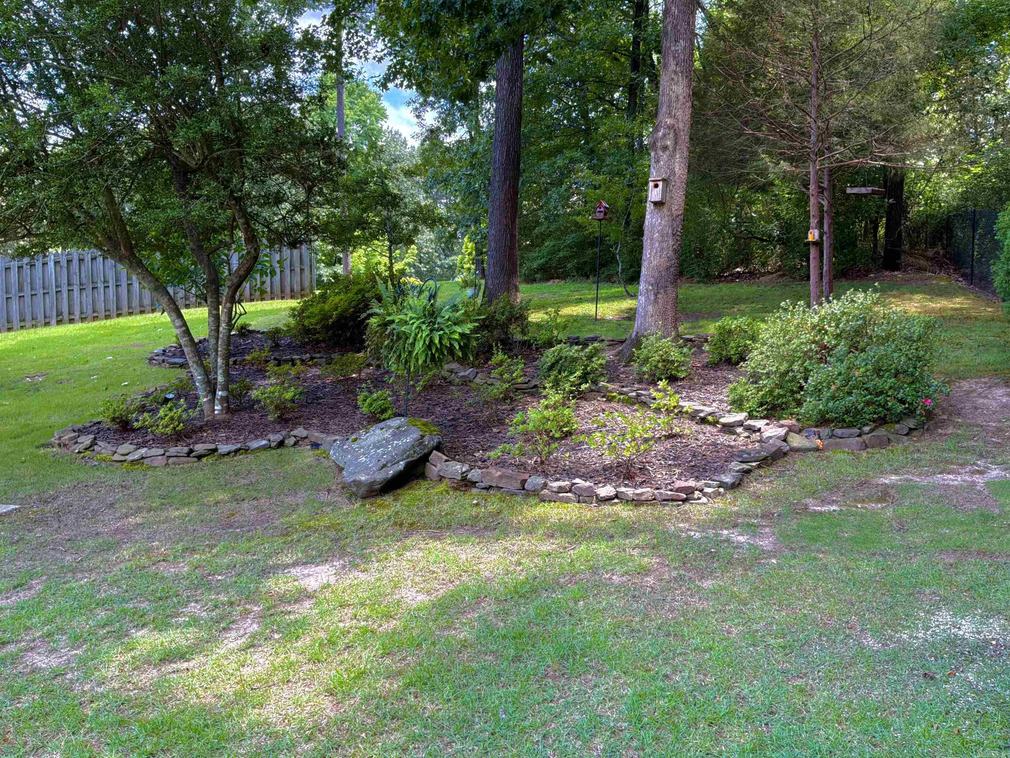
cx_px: 505
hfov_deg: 63.4
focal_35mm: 28
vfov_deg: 49.7
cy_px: 379
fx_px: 817
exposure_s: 1/243
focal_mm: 3
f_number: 1.8
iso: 40
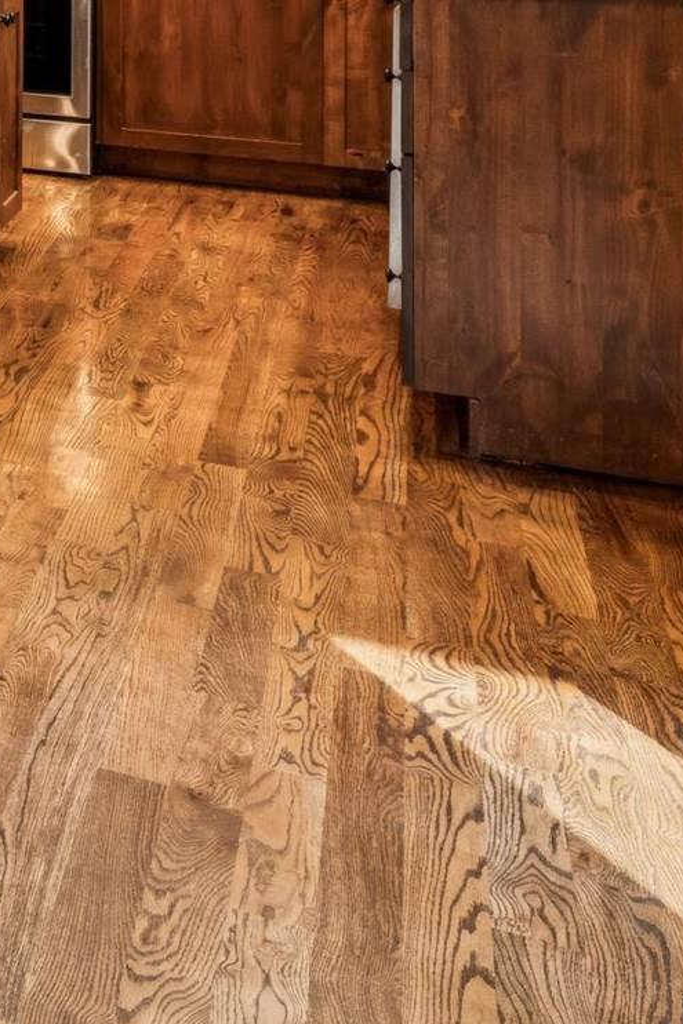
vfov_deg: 27.1
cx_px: -831
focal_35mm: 66
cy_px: -198
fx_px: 1871
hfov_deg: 15.0
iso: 400
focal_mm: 15.9
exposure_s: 1/3.33
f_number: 13
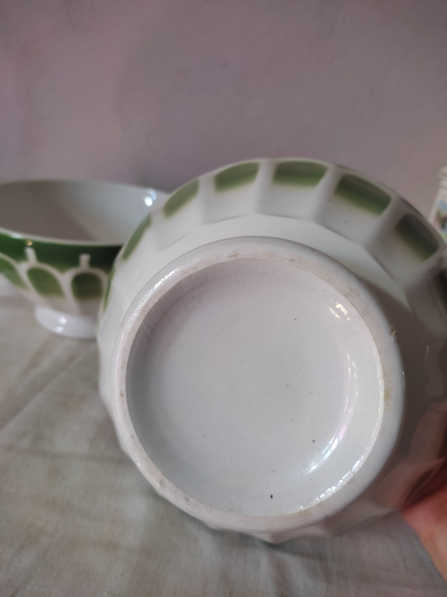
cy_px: 298
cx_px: 224
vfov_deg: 67.3
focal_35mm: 26
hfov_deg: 53.1
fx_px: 448
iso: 211
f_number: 1.79
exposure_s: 1/33
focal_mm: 4.74
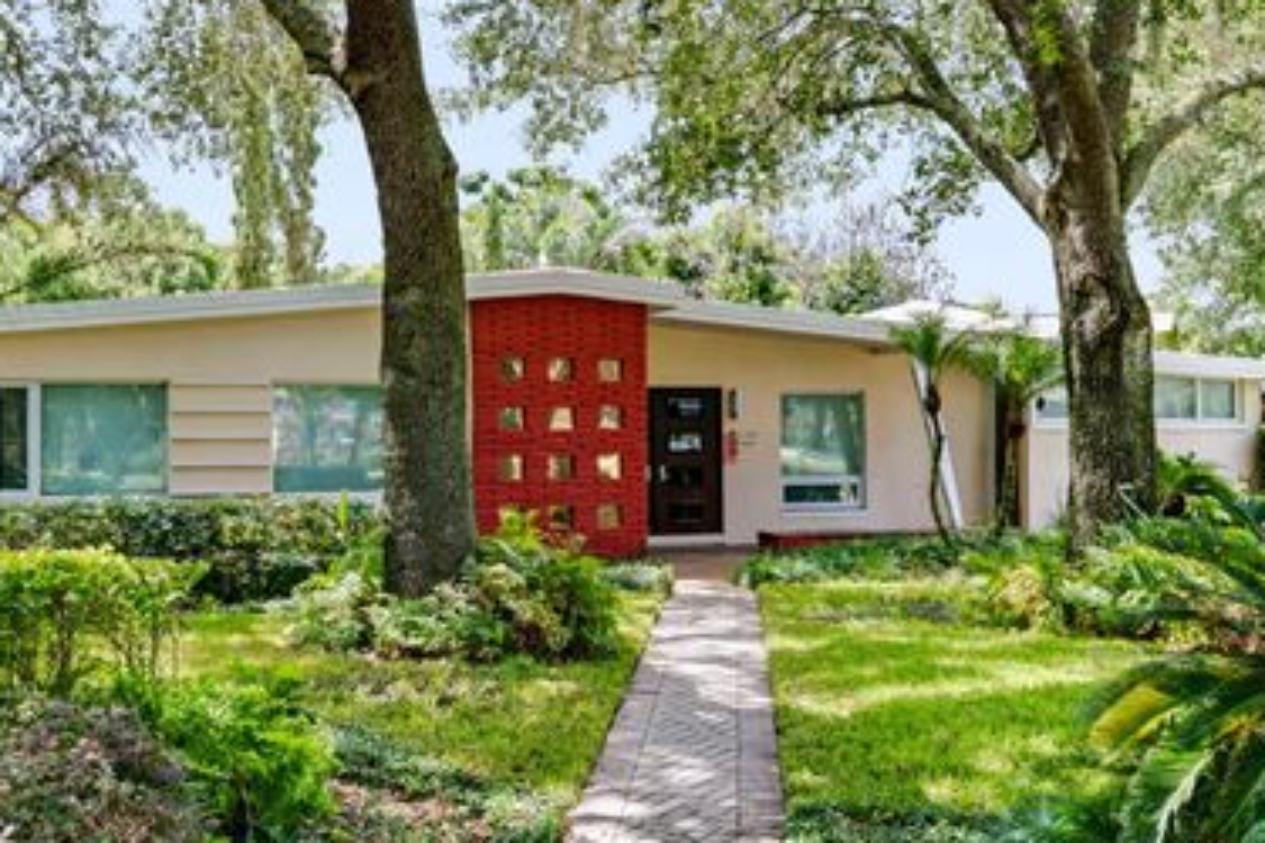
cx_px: 509
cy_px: 406
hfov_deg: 47.5
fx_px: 1429
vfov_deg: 32.9
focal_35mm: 41
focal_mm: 30.5
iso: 640
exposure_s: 1/1600
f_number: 7.1
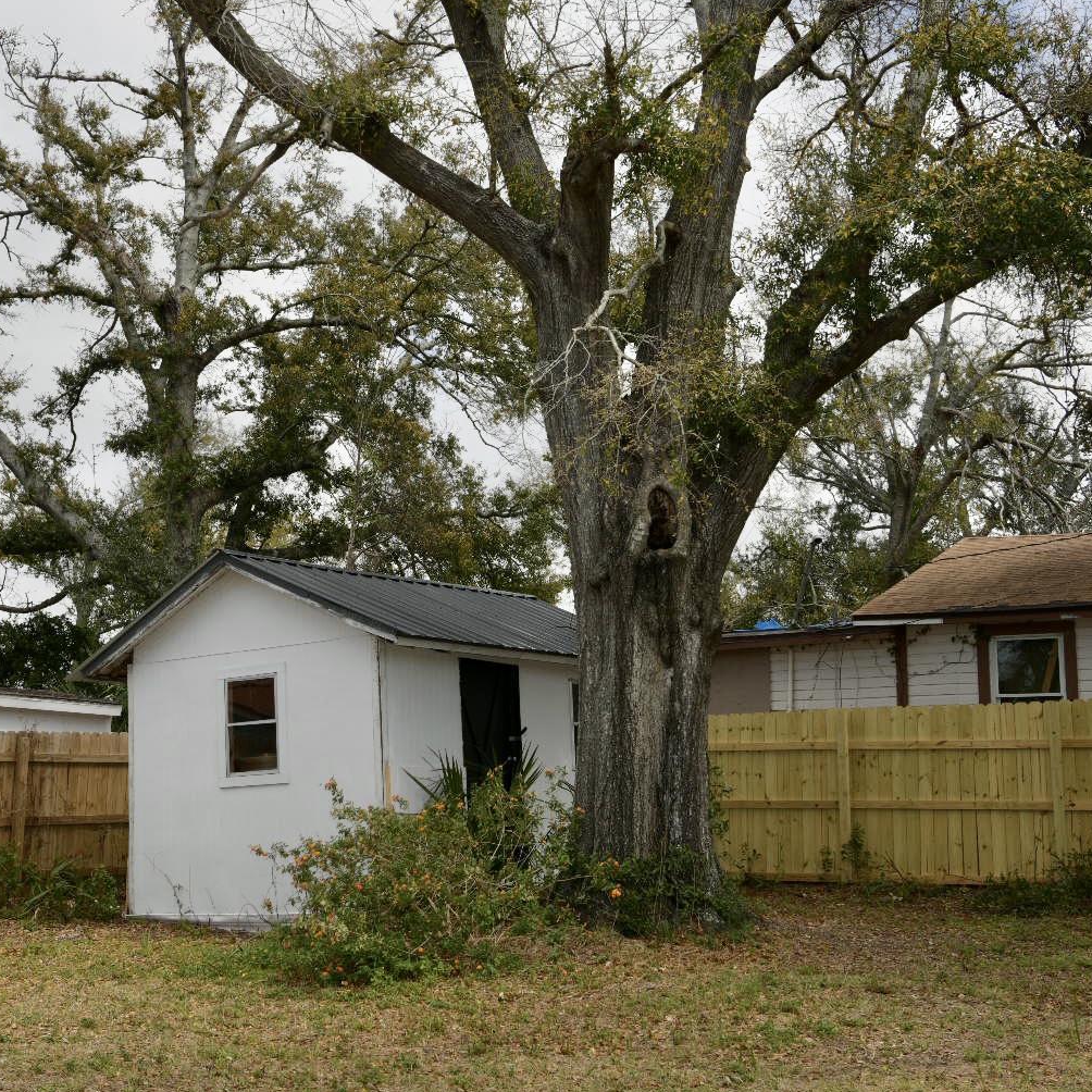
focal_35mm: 48
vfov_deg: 35.3
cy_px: 509
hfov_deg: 35.3
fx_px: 1713
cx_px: 470
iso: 100
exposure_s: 1/250
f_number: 10
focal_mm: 35
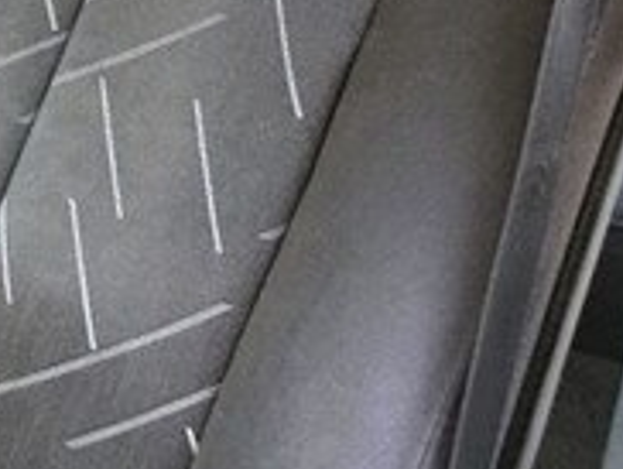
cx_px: -178
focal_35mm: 105
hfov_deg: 17.6
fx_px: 1892
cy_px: -217
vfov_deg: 13.4
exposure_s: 1/17
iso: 50
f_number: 2.2
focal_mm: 4.15
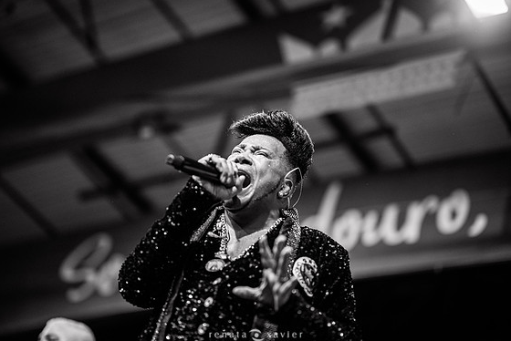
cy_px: 175
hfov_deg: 23.1
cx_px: 255
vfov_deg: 15.6
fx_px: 1250
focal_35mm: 88
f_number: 1.3
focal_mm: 85
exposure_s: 1/500
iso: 1000
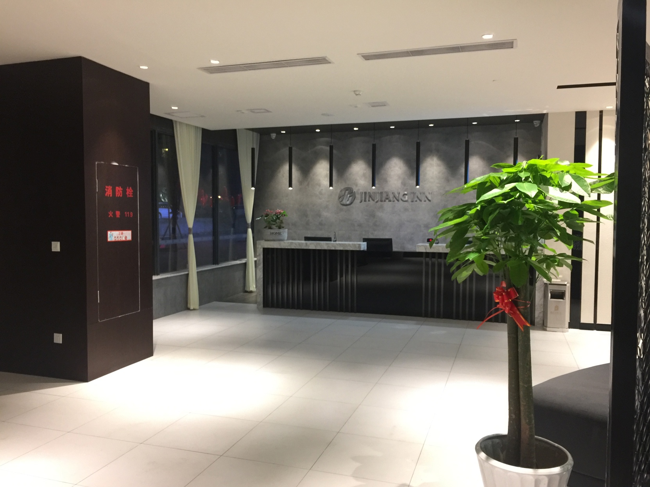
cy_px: 244
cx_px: 325
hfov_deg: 61.7
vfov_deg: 48.2
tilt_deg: -3.4
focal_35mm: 29
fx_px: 545
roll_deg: -0.7
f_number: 2.2
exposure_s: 1/17
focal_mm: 4.15
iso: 125
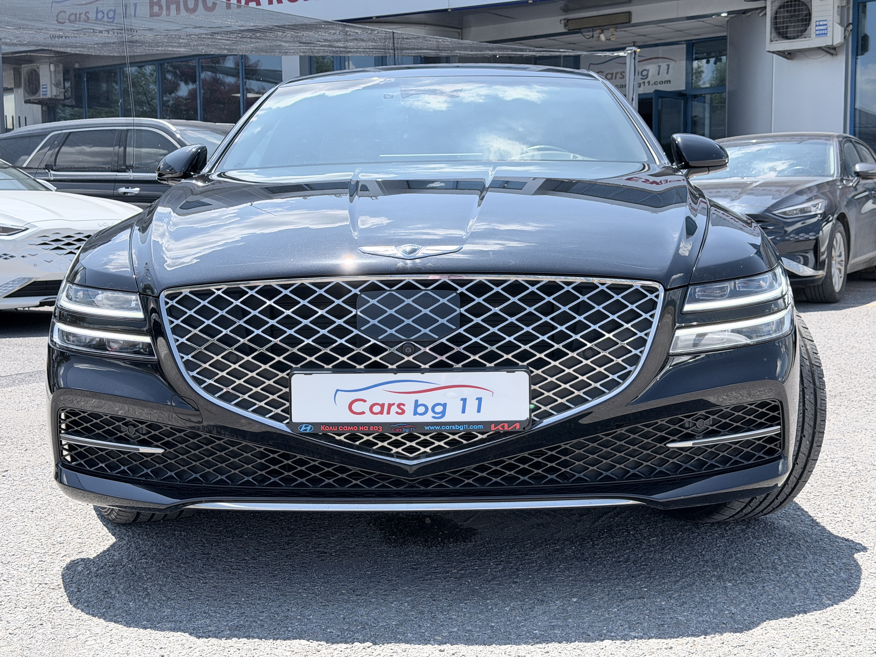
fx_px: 1215
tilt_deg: -5.0
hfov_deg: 39.7
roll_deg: +1.0
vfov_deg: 30.3
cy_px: 328
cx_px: 438
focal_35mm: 48
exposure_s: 1/2494
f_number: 1.78
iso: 80
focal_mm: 6.76
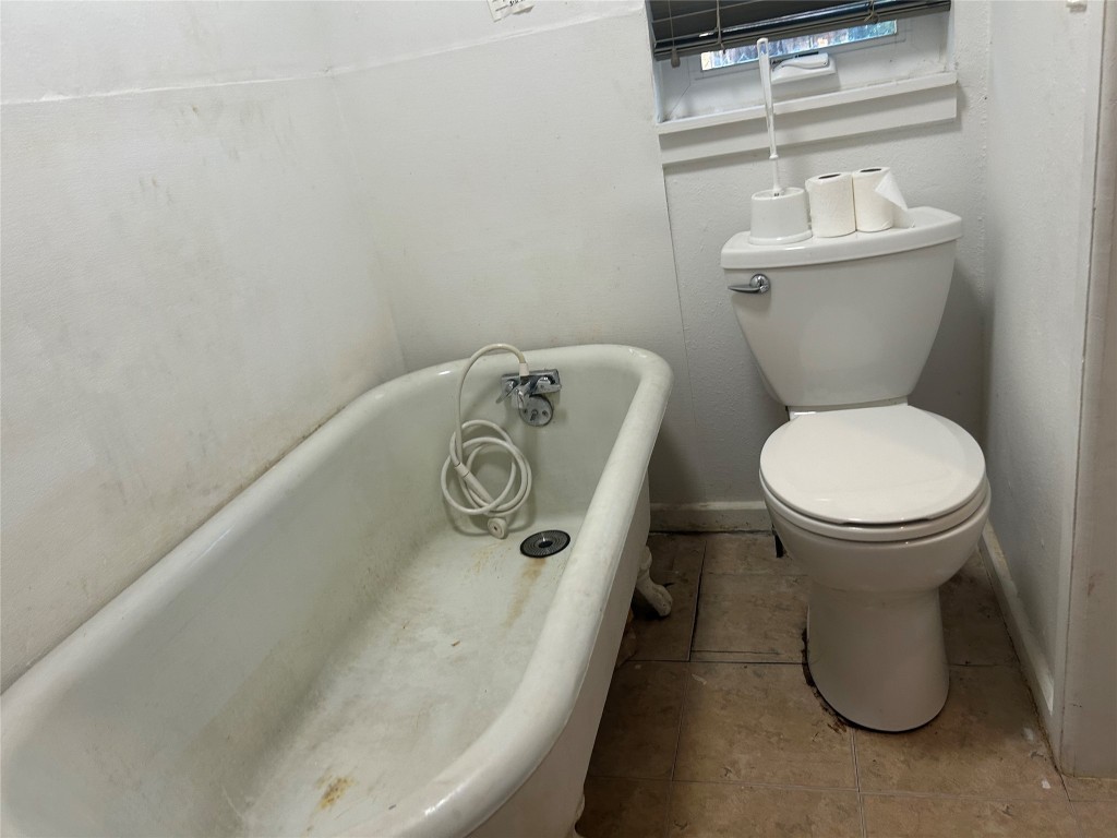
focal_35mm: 26
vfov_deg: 53.1
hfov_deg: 67.3
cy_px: 419
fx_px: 839
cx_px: 558
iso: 100
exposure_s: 1/60
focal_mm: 5.7
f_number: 1.5
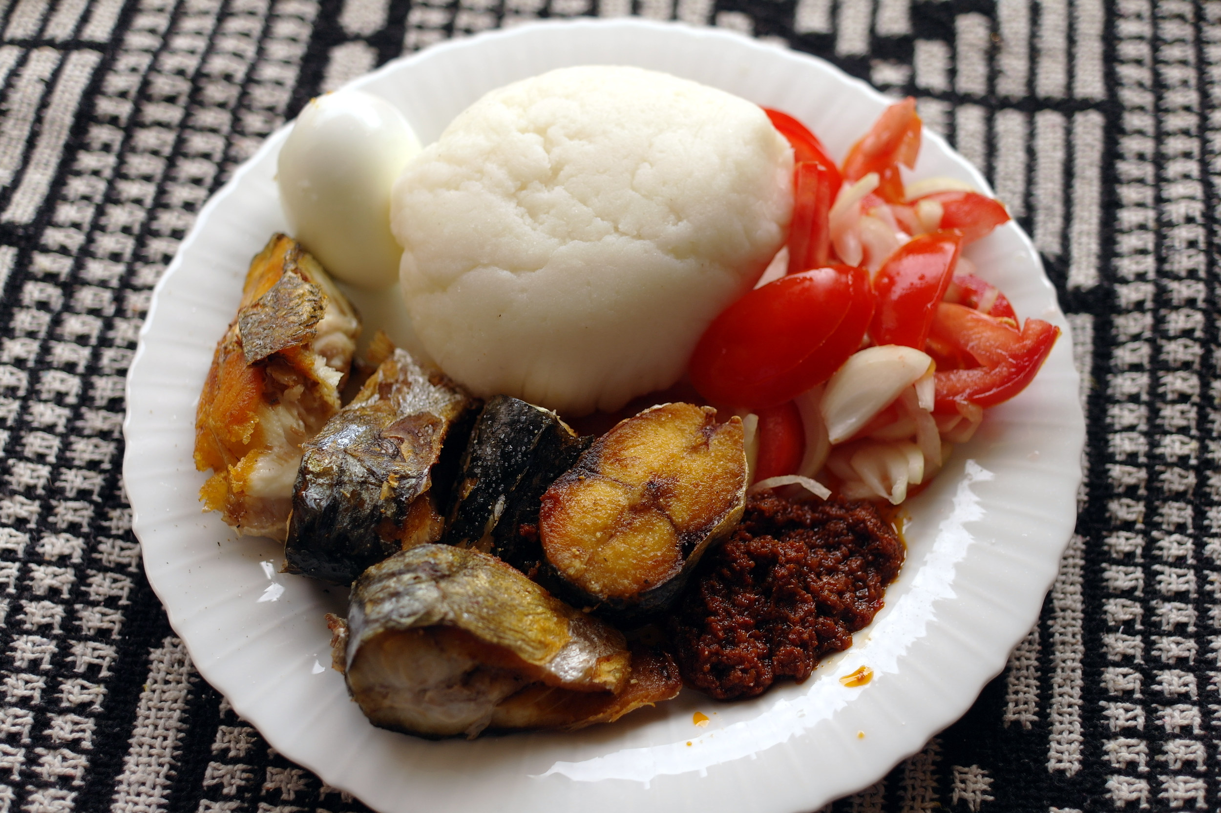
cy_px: 406
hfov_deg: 42.8
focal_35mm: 46
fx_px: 1559
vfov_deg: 29.2
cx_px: 610
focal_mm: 30
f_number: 2.2
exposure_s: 1/350
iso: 100
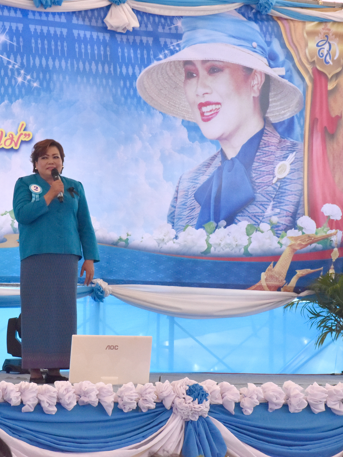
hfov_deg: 8.0
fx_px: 2441
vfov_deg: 10.7
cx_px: 95
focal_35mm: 185
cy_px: 228
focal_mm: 85
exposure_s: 1/2000
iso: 1250
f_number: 11
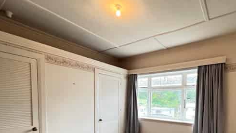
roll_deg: -0.3
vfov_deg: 54.2
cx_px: 149
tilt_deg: -3.9
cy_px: 107
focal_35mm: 19
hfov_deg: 87.5
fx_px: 119
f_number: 1.8
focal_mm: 1.57
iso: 200
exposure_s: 1/100
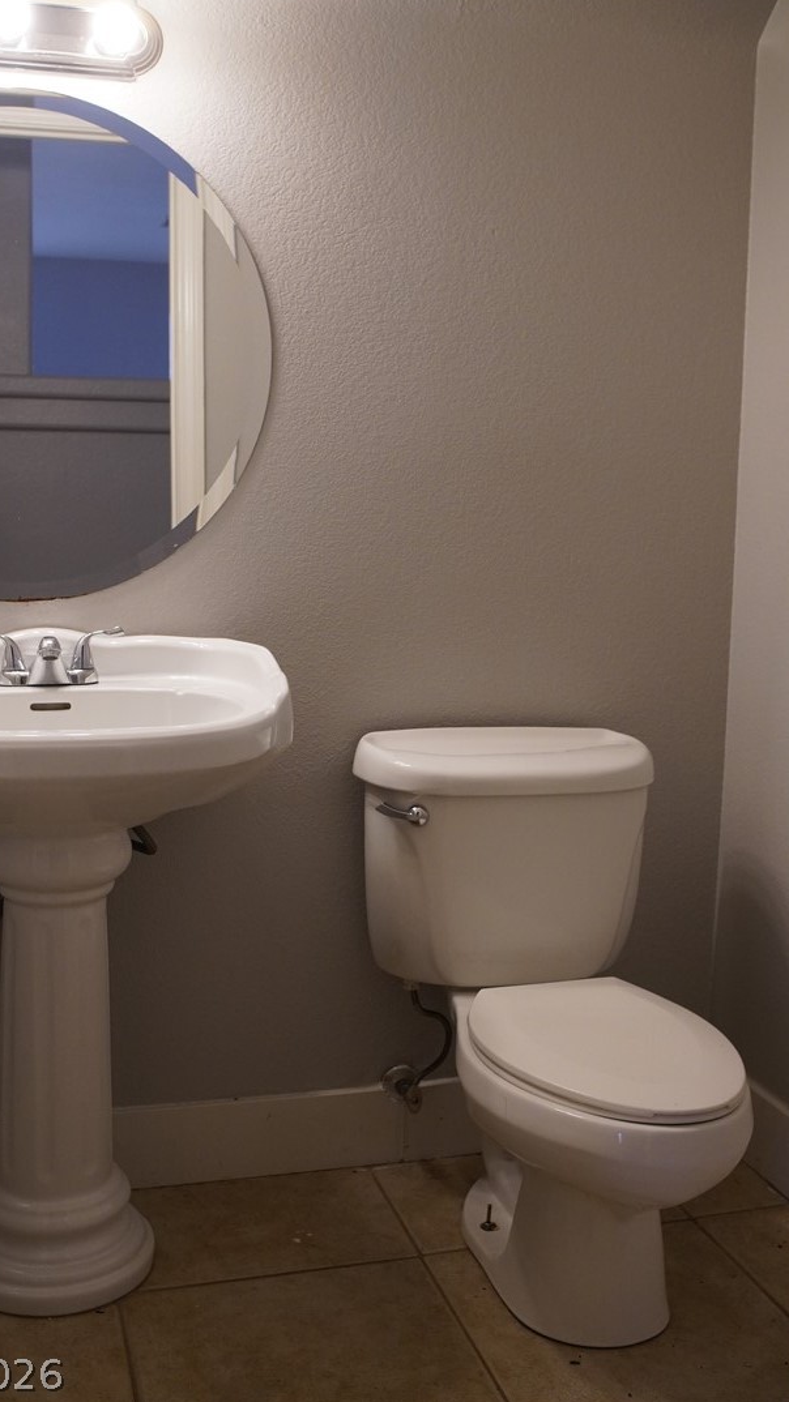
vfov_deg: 54.6
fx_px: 1359
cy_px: 698
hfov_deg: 32.3
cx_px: 332
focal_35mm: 37
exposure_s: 1/160
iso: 1000
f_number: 4
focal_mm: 23
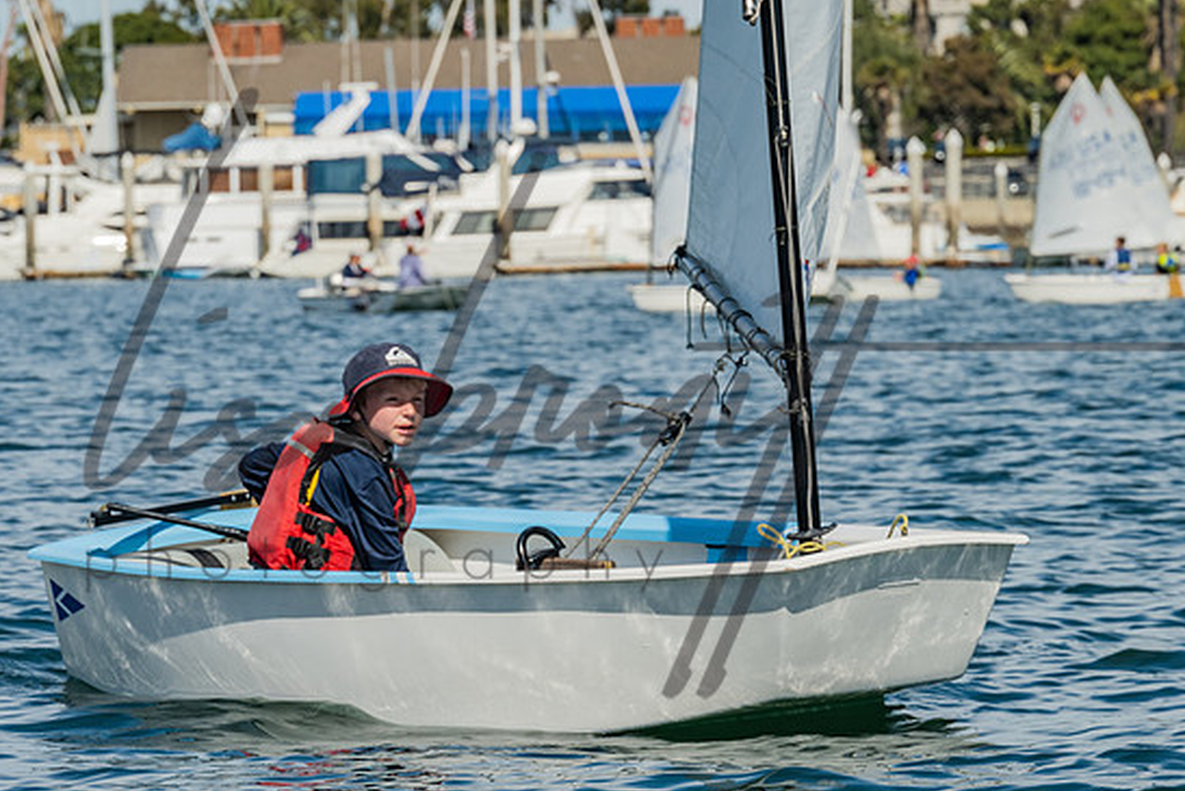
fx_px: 6947
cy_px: 394
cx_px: 538
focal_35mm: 211
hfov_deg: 9.7
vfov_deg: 6.5
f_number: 10
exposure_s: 1/320
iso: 250
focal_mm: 155
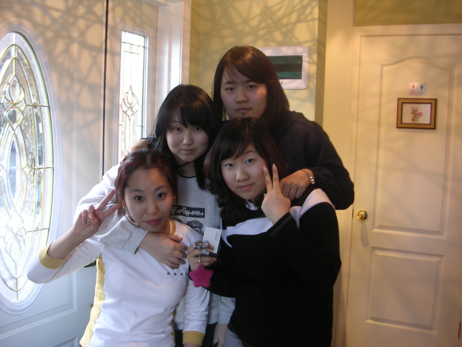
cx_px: 231
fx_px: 507
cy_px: 174
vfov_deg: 37.7
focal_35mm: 38
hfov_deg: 49.0
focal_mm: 5.8
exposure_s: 1/4.9
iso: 100
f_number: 2.8
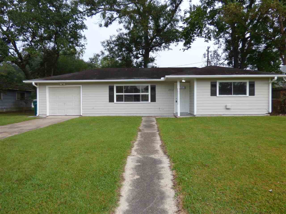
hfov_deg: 63.4
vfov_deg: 49.7
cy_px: 107
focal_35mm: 28
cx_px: 143
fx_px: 231
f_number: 3.2
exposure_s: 1/320
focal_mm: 4.83
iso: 100
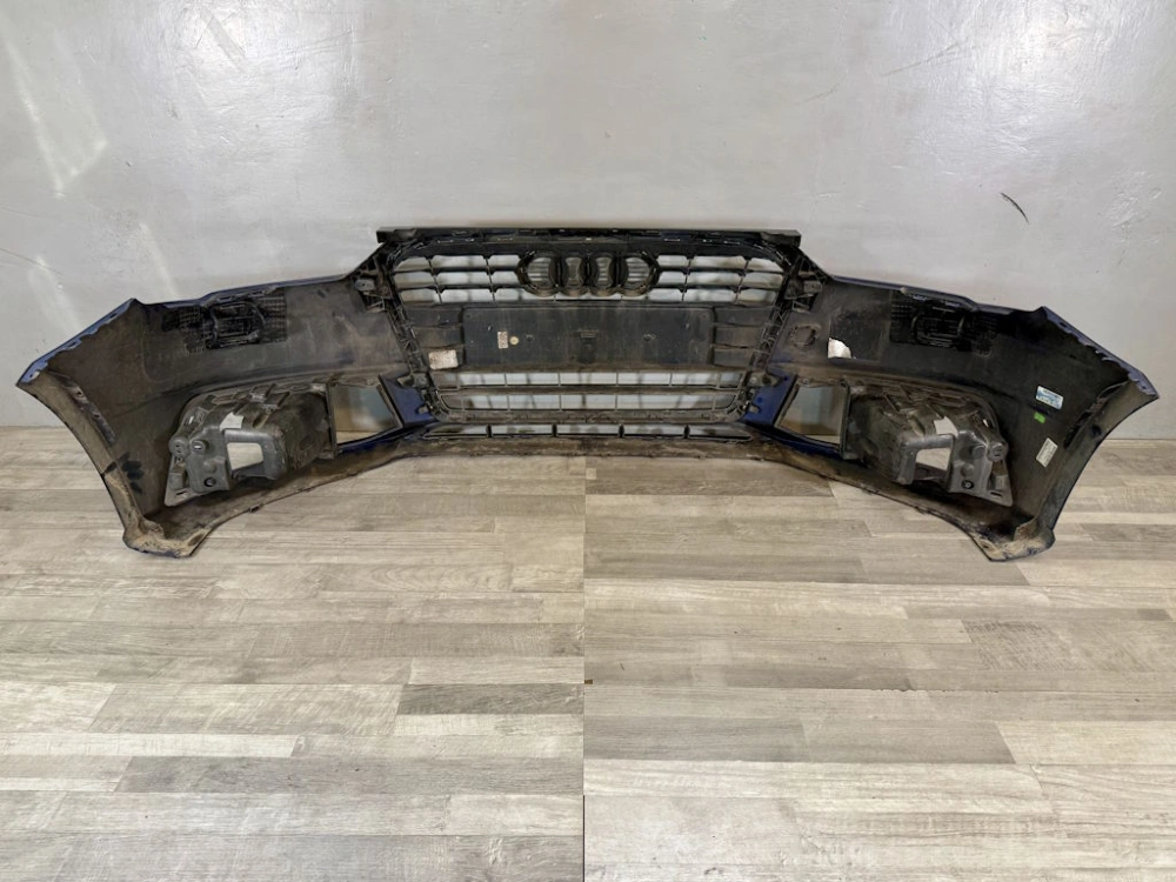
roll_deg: -0.2
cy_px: 441
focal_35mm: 24
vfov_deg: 56.8
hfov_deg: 71.6
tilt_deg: -27.2
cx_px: 588
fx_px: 815
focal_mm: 6.76
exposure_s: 1/100
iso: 200
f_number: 1.78
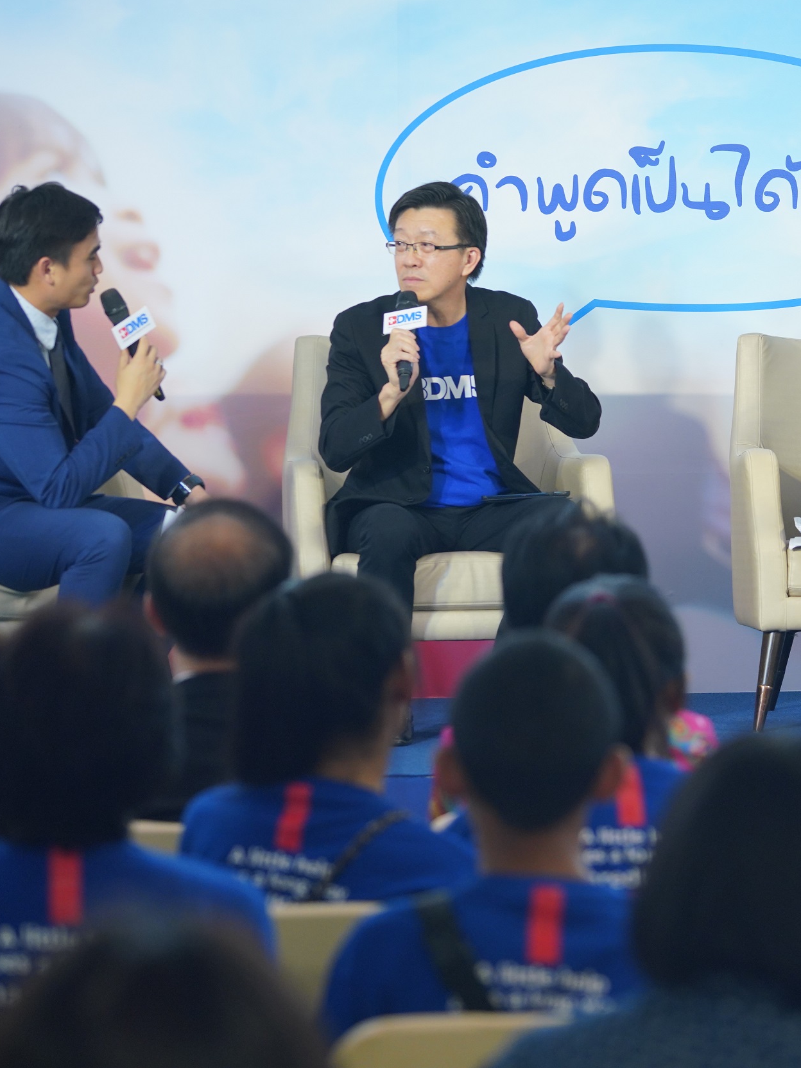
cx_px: 703
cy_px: 534
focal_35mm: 156
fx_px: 4813
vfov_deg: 12.7
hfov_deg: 9.5
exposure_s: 1/200
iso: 1250
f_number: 4
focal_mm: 108
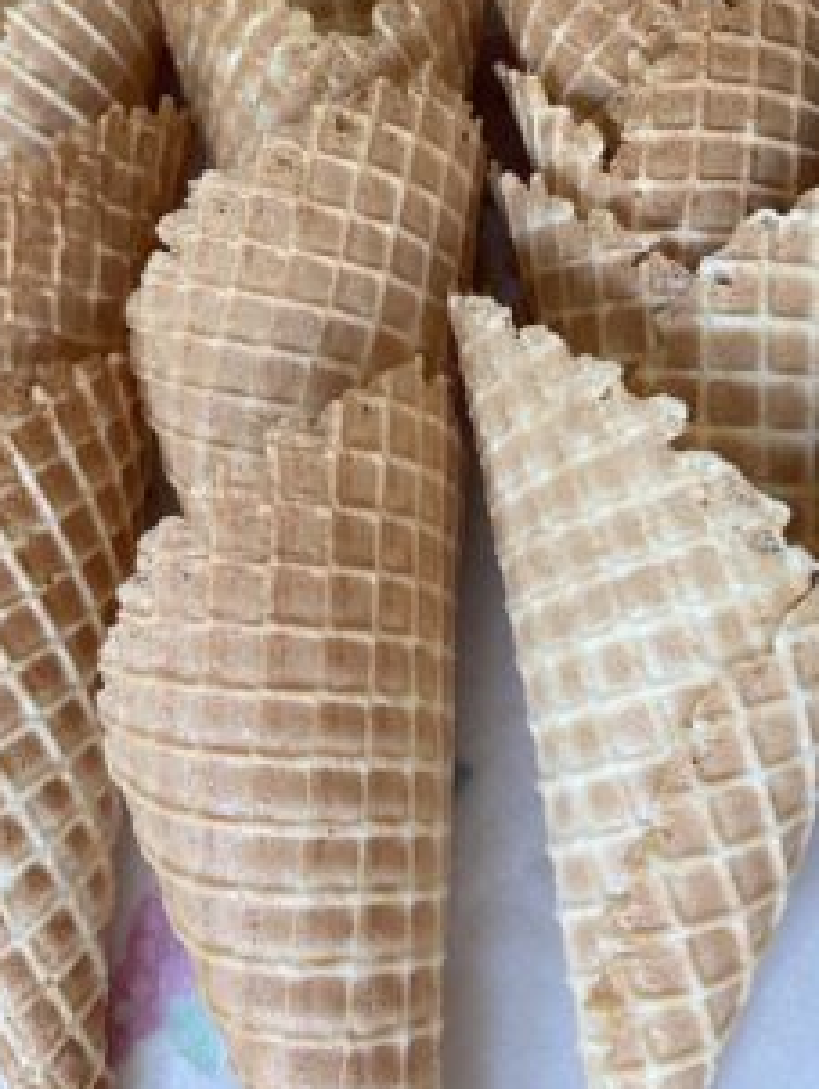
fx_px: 1355
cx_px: 341
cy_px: 216
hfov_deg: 33.6
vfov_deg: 41.9
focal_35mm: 43
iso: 125
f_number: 1.8
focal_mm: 4.25
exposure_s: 1/96
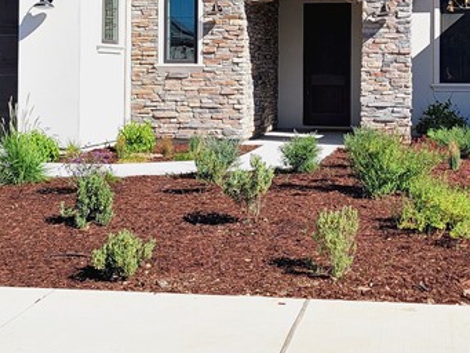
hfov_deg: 27.0
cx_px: 234
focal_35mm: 72
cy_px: 46
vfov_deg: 20.1
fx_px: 978
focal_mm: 6.7
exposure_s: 1/1041
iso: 16
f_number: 1.8
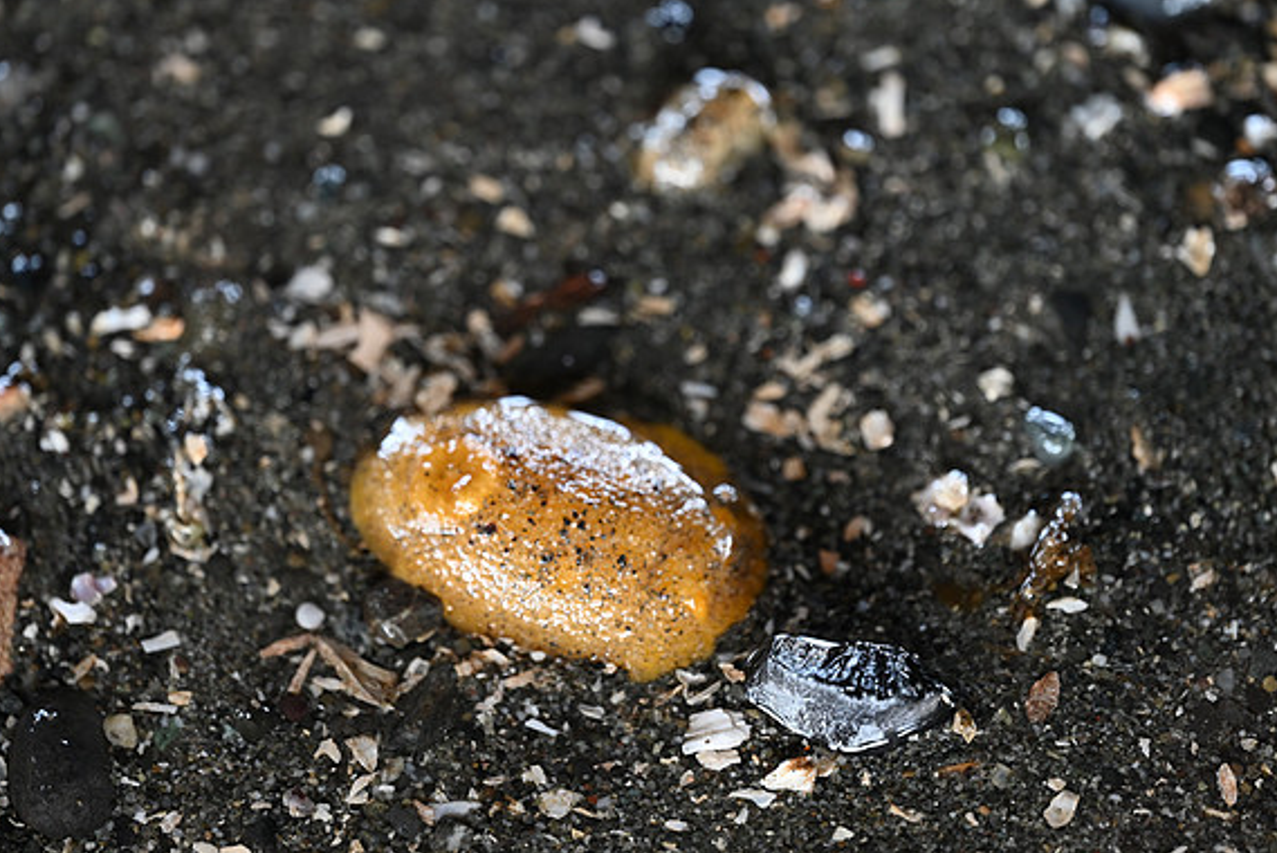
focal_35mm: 107
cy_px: 425
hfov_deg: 19.1
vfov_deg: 12.8
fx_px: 3797
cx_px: 637
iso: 560
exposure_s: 1/125
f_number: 3
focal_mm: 105
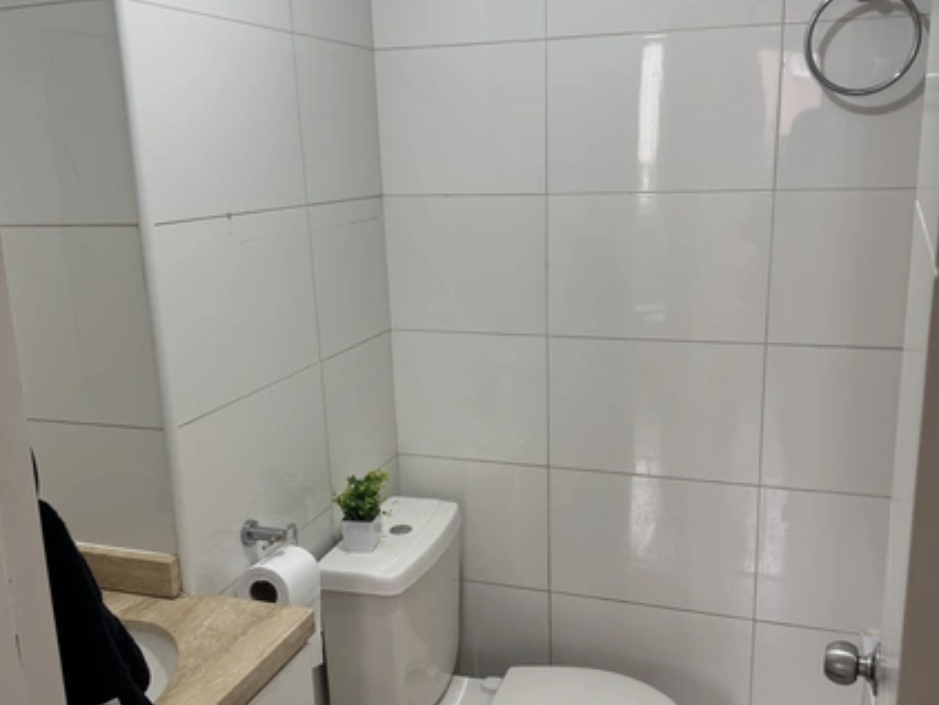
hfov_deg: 69.4
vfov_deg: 54.9
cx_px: 472
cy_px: 363
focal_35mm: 25
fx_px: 679
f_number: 1.78
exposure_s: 1/100
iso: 125
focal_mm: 6.76
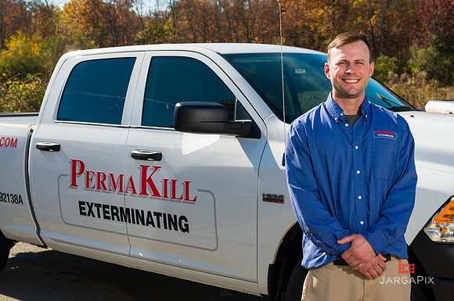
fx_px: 720
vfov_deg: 23.6
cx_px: 227
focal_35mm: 57
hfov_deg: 35.0
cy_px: 151
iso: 100
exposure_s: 1/200
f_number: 11
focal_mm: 56
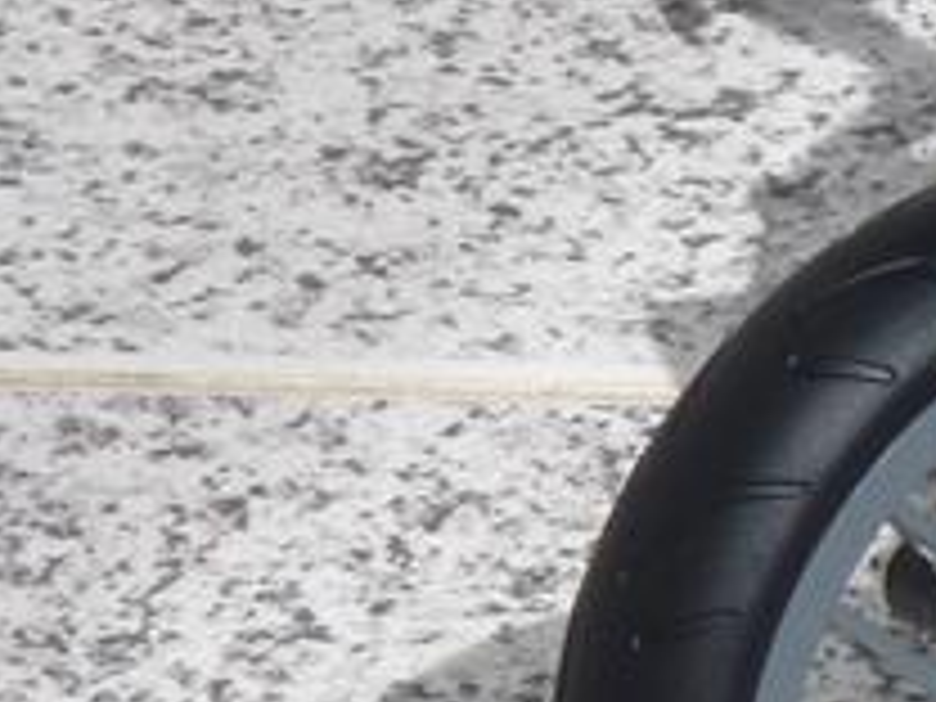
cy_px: -148
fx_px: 14791
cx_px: 2151
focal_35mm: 547
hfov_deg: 3.6
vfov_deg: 2.7
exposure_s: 1/1000
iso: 80
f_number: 5.6
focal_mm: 18.2
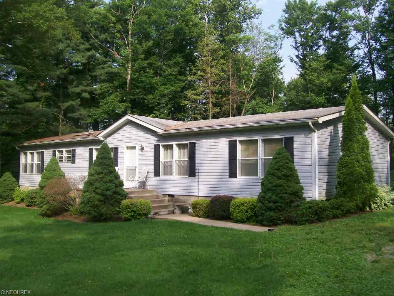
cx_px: 197
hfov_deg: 51.4
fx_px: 410
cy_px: 148
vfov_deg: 39.7
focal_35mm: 36
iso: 80
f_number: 2.7
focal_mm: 6
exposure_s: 1/797
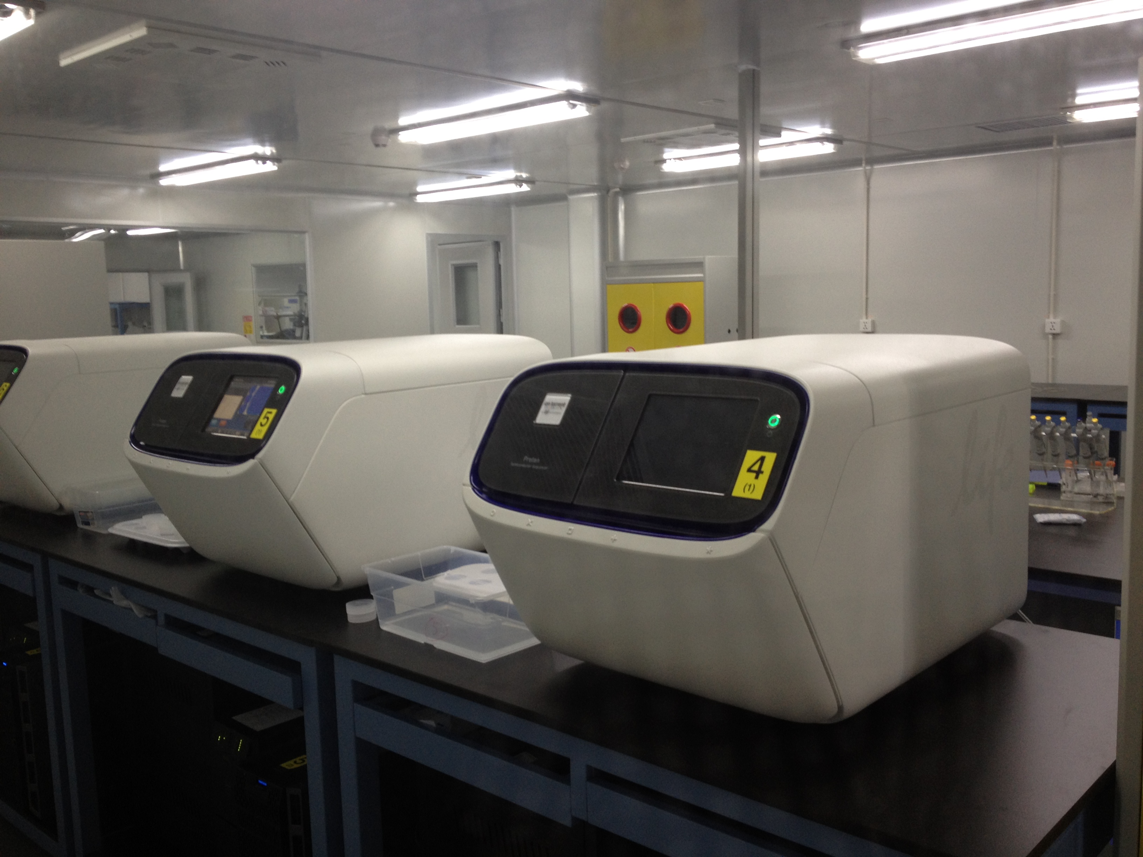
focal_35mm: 35
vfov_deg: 40.7
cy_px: 428
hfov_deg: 52.6
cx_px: 572
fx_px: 1156
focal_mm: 4.28
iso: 80
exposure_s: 1/20
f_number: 2.4
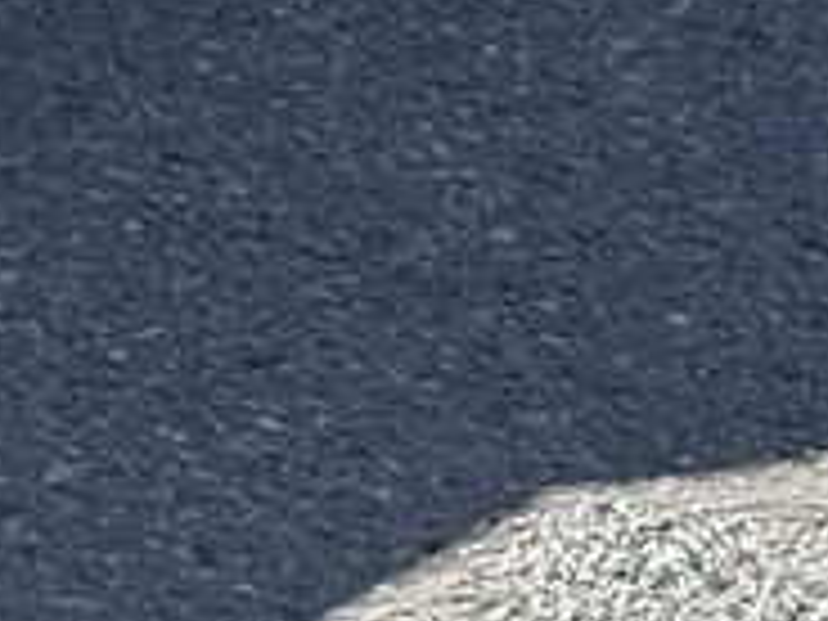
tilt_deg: -11.0
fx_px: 8994
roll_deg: -0.2
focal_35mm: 376
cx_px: -1116
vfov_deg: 3.8
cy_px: -1413
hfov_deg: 5.1
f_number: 1.78
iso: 80
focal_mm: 6.76
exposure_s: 1/3891
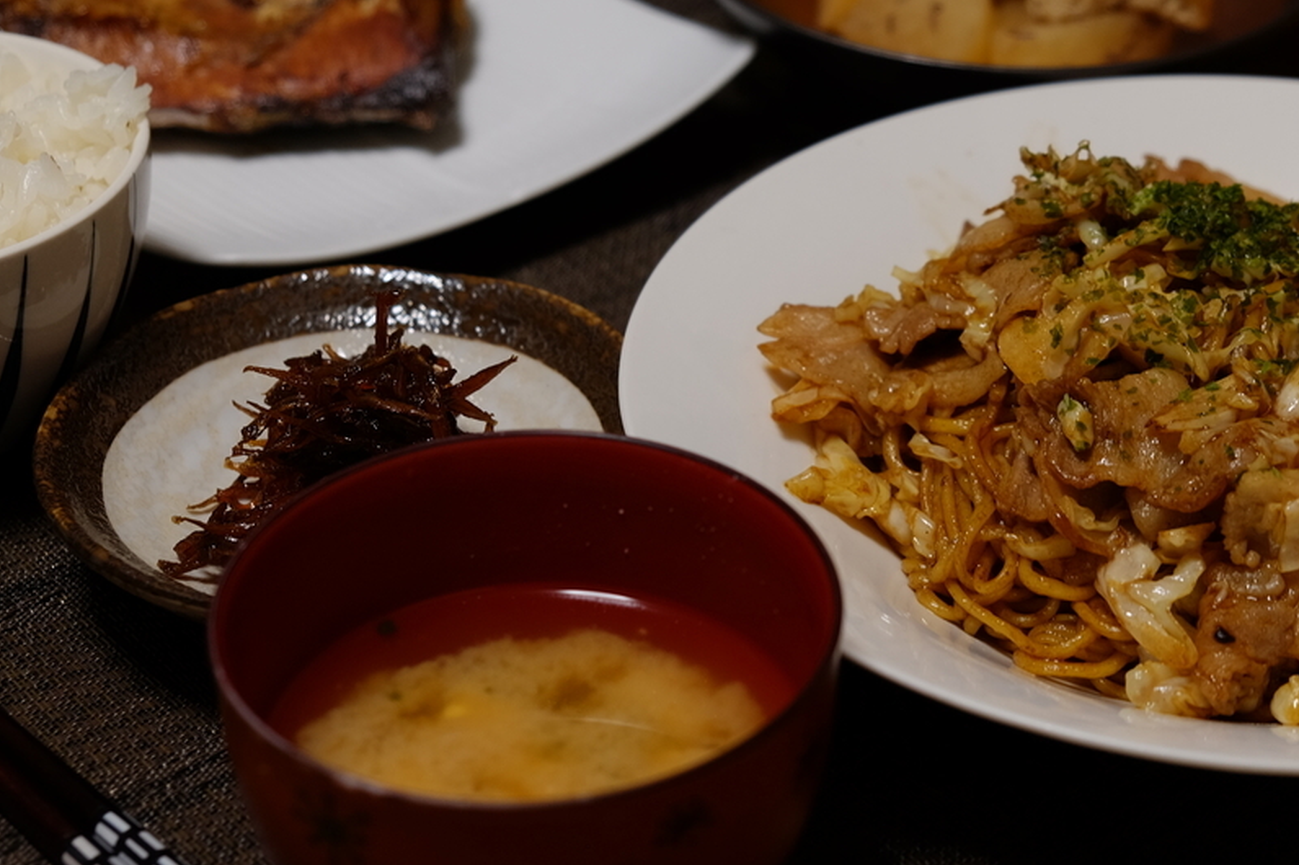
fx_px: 3318
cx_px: 847
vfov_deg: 14.8
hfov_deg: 22.1
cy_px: 326
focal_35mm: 92
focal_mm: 40.7
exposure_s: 1/17
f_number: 4
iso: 200
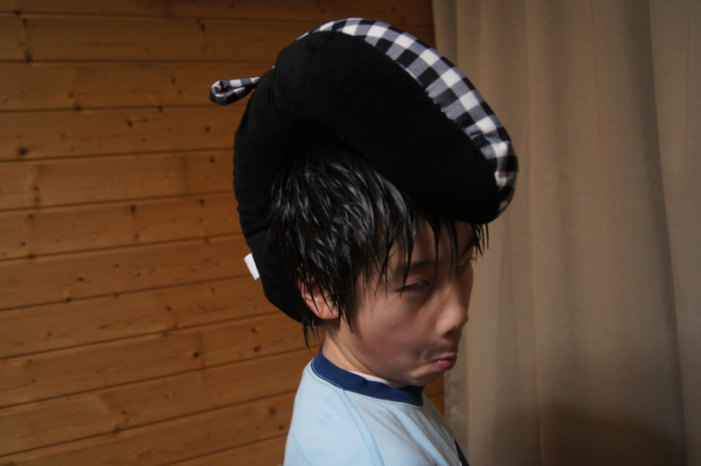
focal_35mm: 33
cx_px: 350
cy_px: 233
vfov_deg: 39.9
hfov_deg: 57.3
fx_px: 642
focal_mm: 22
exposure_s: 1/30
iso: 1600
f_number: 4
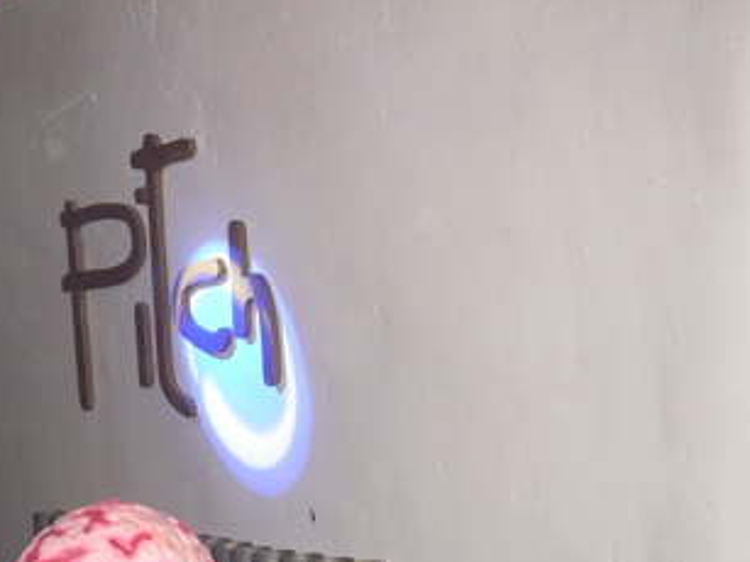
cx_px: 106
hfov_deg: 28.5
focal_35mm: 66
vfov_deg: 22.2
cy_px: 364
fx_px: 1429
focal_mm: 6.3
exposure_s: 1/60
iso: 59
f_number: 2.8
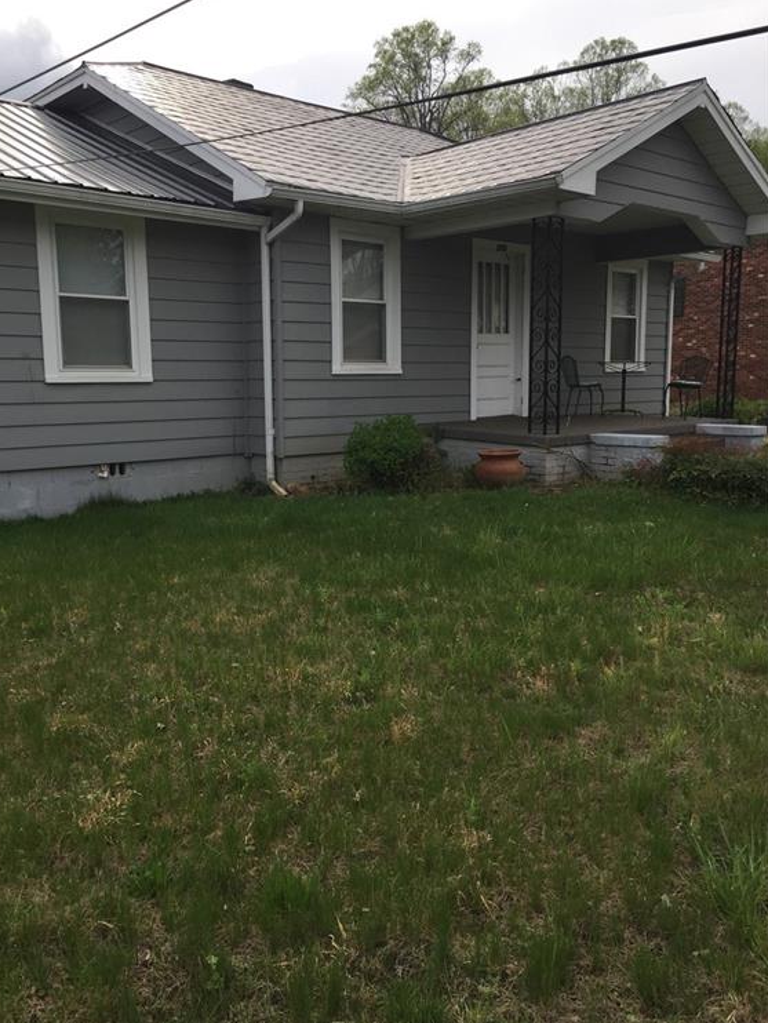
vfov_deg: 59.9
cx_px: 375
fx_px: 887
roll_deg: +0.7
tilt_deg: -6.9
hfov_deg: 46.8
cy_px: 503
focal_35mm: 30
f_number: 2.2
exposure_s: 1/920
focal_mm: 4.15
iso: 32
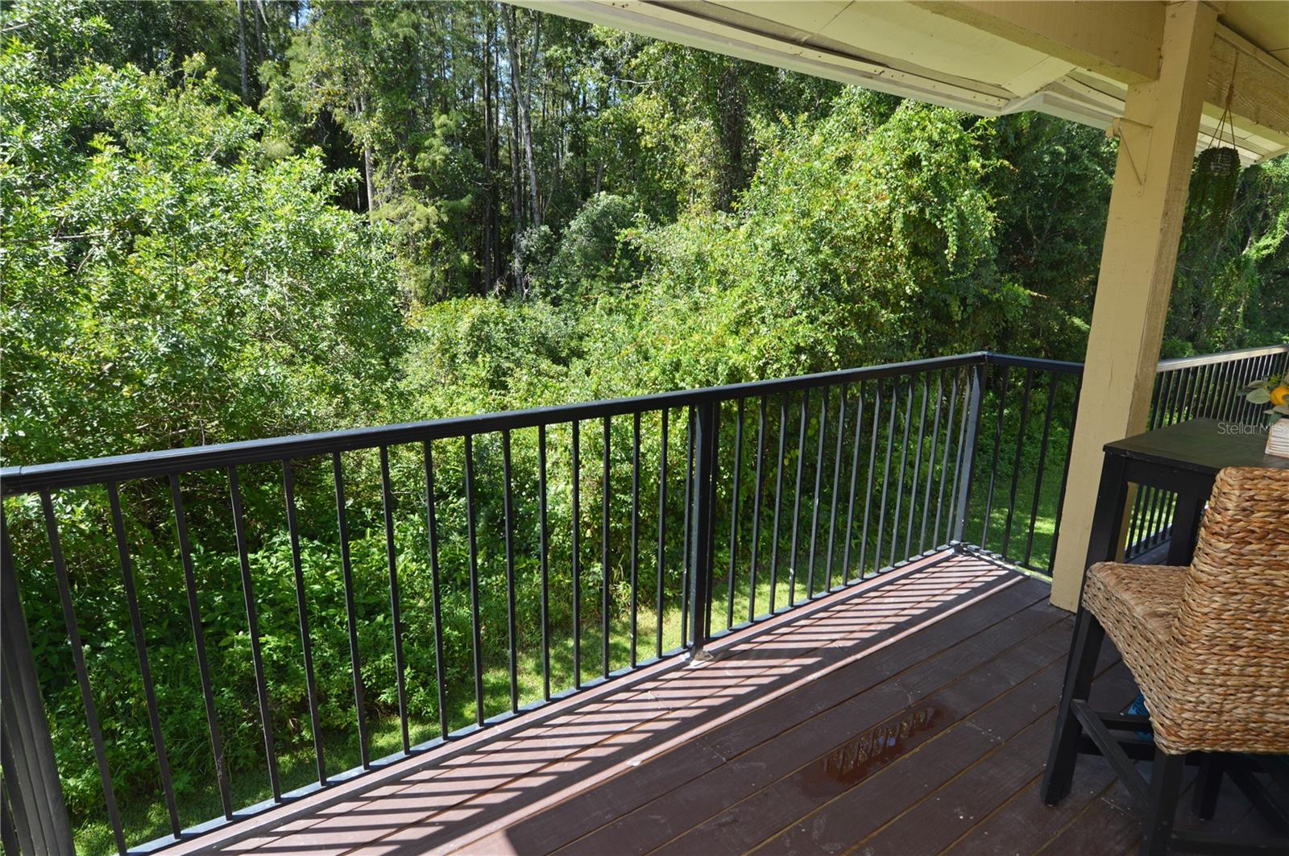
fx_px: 644
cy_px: 428
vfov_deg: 67.3
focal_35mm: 18
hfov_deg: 90.1
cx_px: 644
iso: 125
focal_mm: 12
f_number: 5.6
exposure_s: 1/125
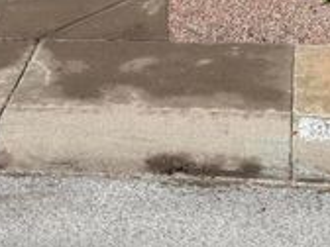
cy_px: -338
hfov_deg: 20.6
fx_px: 906
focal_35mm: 95
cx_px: 185
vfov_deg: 12.4
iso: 80
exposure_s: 1/6173
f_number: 1.78
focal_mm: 6.76
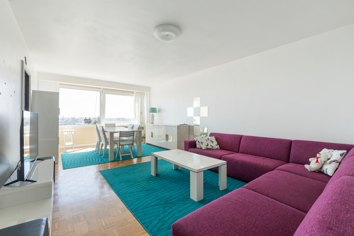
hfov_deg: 96.7
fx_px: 157
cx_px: 177
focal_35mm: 16
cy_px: 118
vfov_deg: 73.7
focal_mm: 16
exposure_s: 1/10
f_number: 11
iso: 250
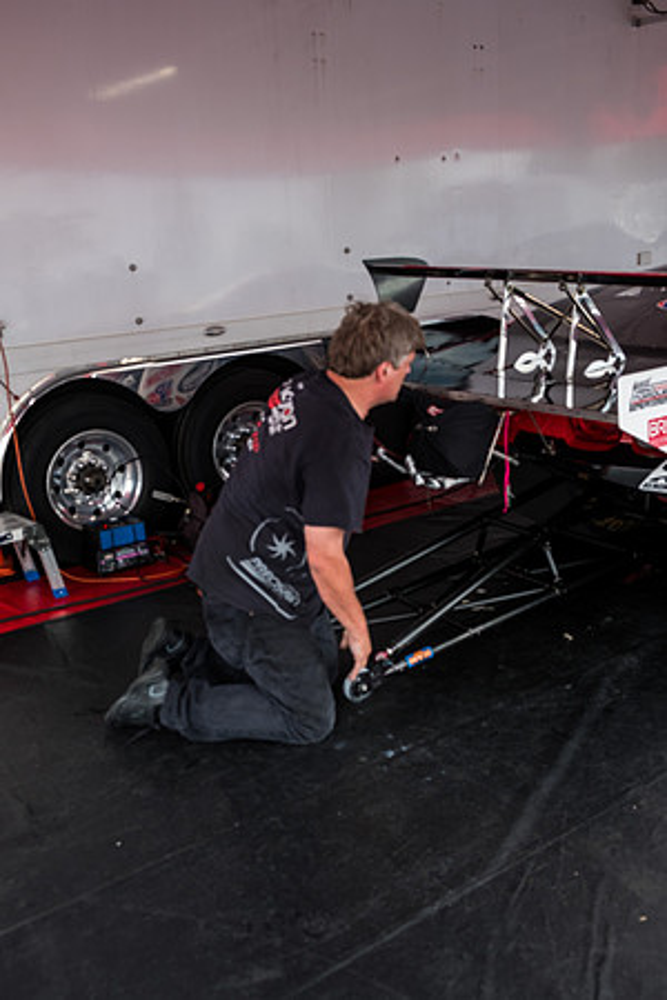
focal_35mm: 35
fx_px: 973
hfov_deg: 37.9
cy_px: 500
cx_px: 334
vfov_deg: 54.4
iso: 400
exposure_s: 1/125
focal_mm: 23.3
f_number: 5
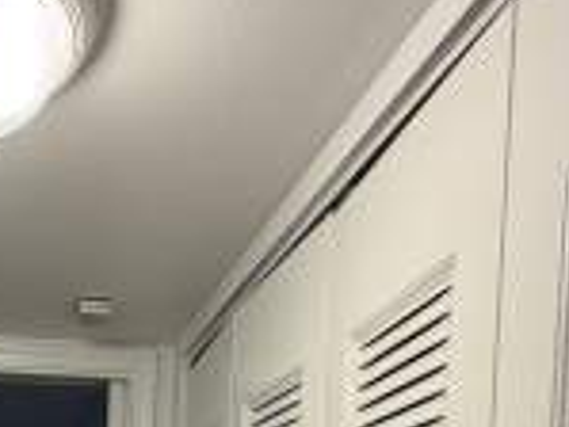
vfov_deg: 25.8
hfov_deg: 39.3
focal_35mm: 45
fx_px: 740
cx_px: 65
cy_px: 602
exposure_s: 1/120
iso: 125
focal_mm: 2.22
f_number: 2.2
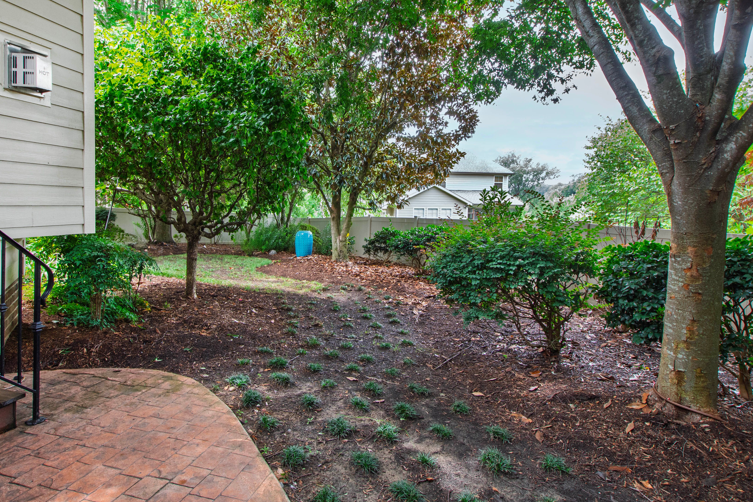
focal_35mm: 19
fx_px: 397
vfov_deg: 63.9
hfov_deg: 86.5
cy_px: 197
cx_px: 333
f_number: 8
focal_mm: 10
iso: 400
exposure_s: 1/20
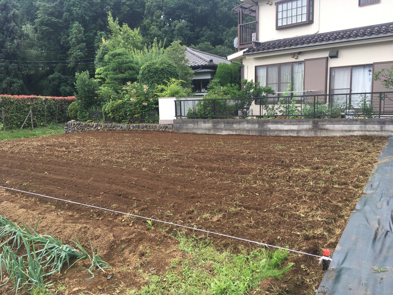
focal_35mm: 29
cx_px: 196
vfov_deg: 48.2
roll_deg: +1.7
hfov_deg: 61.7
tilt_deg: -8.2
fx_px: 329
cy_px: 148
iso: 25
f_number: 2.2
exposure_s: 1/183
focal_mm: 4.15
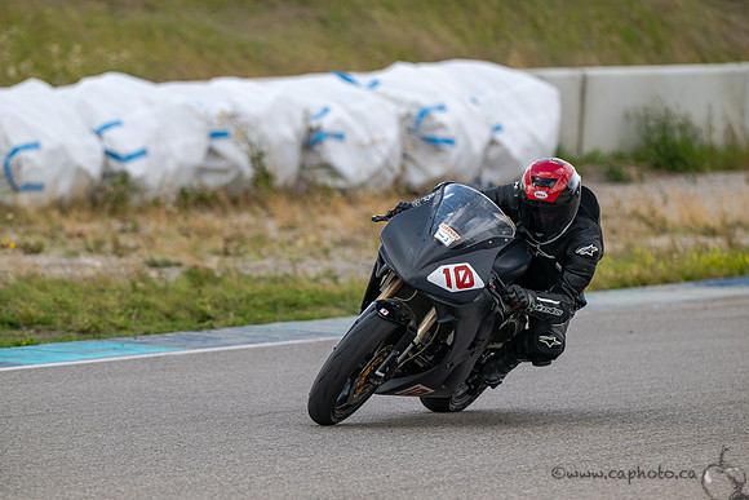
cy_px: 250
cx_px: 374
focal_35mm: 410
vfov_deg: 3.4
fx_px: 8532
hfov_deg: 5.0
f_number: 6
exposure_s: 1/1250
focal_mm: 410
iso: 500
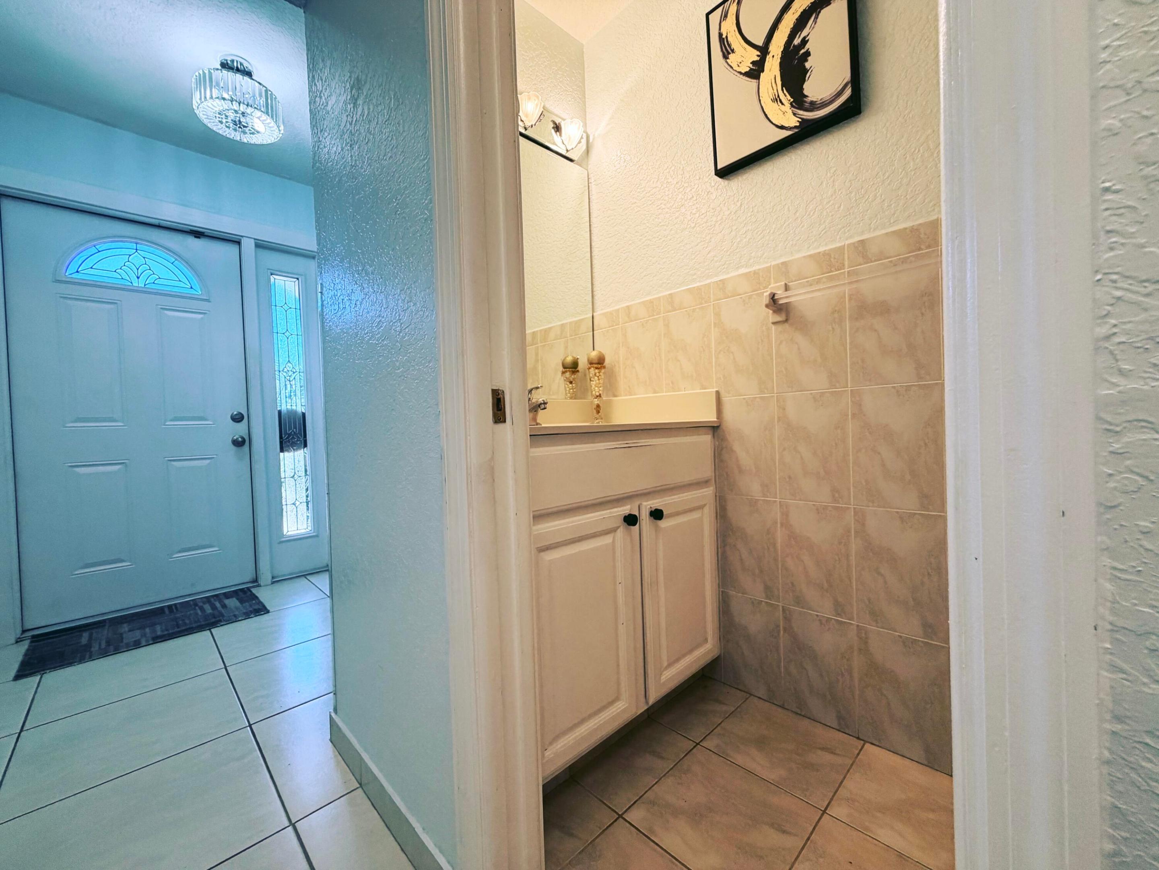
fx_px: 469
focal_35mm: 14
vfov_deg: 85.7
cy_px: 435
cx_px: 580
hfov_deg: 102.1
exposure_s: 1/120
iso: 160
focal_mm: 2.22
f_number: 2.2
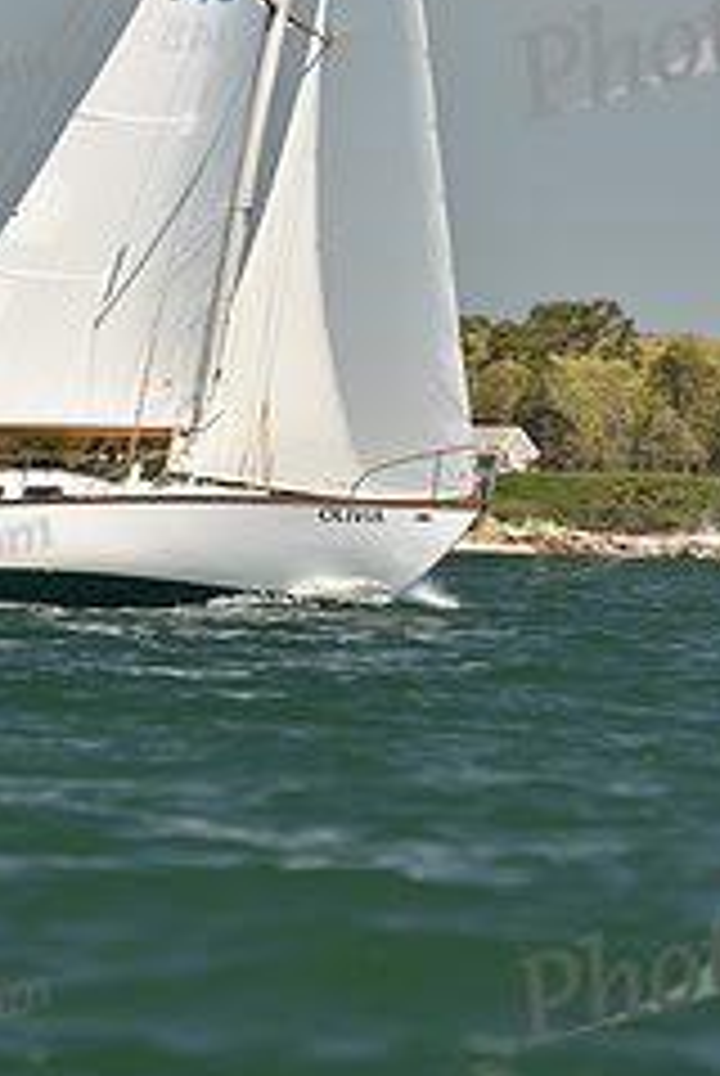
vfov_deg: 4.2
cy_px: 302
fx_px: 14507
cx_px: 286
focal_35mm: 485
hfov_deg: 2.8
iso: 250
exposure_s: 1/800
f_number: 5
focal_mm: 200
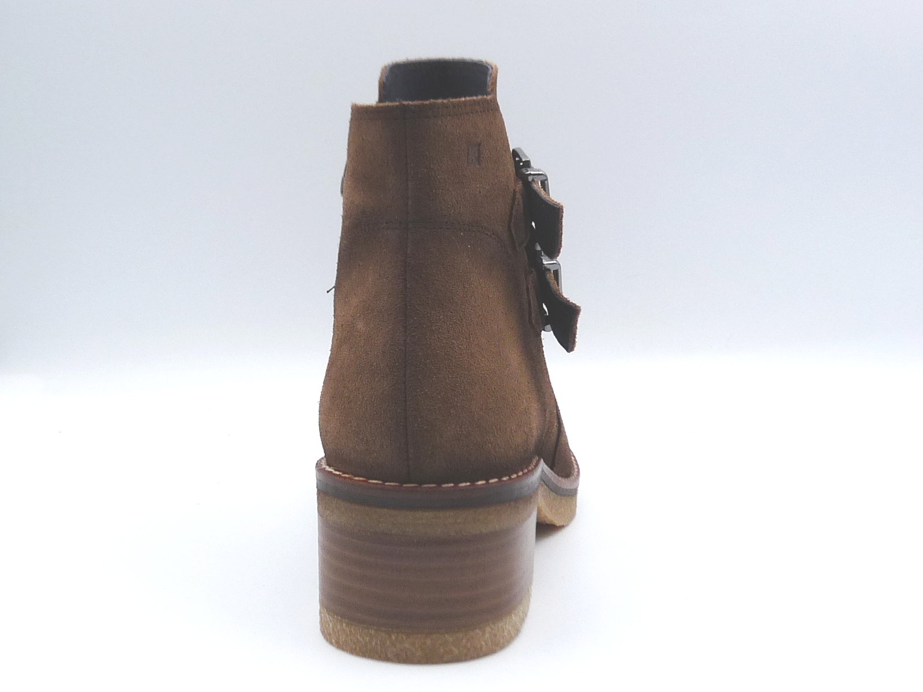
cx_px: 462
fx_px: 1307
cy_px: 346
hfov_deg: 38.9
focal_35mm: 49
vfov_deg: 29.7
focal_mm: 4.8
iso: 100
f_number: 4.5
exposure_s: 1/200
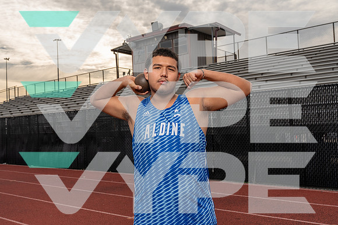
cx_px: 169
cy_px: 112
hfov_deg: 53.1
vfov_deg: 36.9
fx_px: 338
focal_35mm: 36
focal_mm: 36
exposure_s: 1/200
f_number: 8
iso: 100
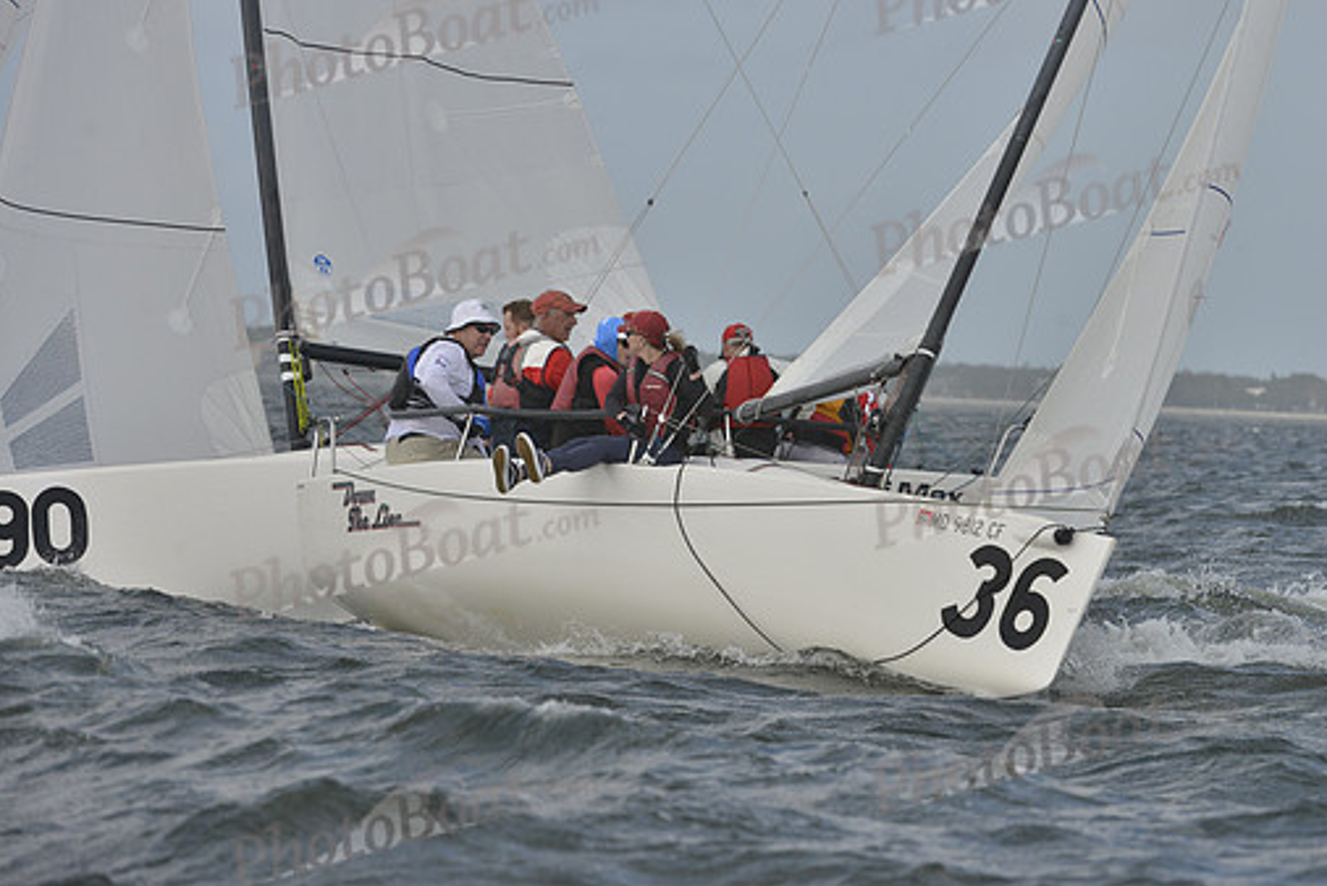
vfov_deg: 5.0
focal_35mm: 275
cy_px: 381
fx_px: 10142
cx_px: 737
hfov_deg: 7.5
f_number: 7.1
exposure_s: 1/1600
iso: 400
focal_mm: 240
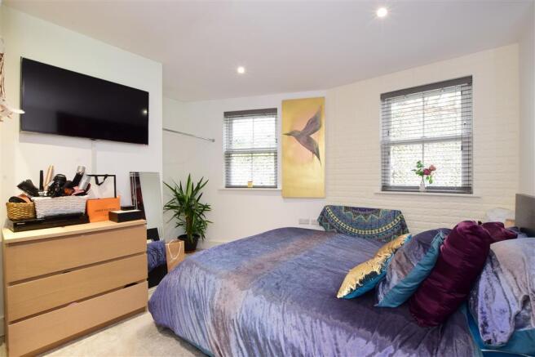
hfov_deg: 100.4
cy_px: 178
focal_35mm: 15
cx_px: 268
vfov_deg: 77.3
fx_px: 223
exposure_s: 1
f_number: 11
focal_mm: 10
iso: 400
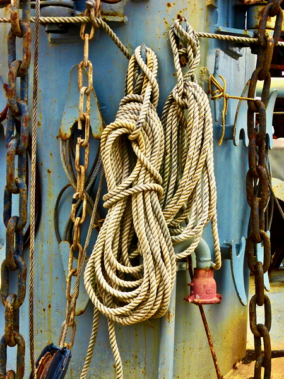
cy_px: 190
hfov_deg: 23.7
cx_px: 142
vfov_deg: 31.2
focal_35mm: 62
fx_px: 678
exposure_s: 1/500
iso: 100
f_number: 4.8
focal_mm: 11
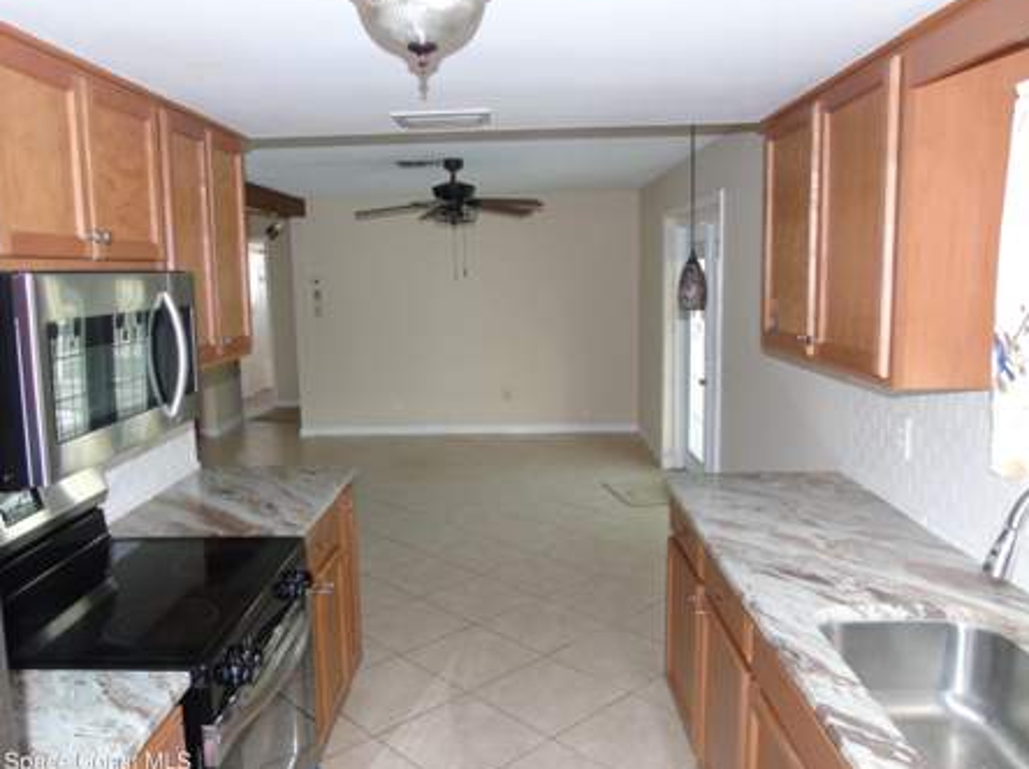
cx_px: 482
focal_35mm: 27
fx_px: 802
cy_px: 381
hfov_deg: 65.3
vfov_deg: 51.3
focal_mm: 4.4
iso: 200
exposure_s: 1/30
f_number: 3.4
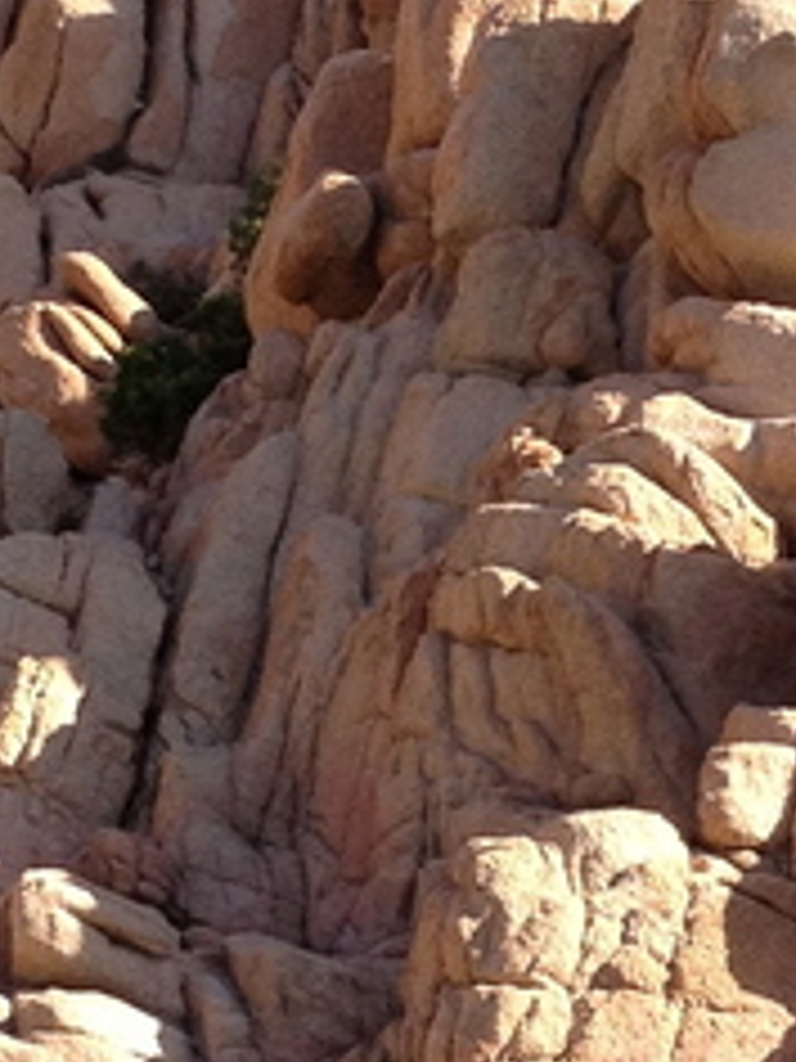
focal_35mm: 178
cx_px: 396
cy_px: 994
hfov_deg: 8.3
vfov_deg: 11.0
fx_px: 5458
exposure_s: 1/789
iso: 64
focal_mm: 4.28
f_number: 2.4
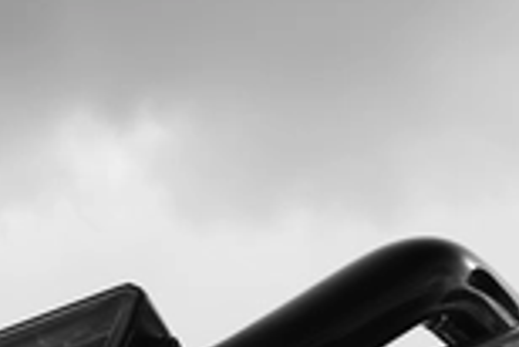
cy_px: 467
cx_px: -404
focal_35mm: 204
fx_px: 2944
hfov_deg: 9.6
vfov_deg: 6.7
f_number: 5
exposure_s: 1/200
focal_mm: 49
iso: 100
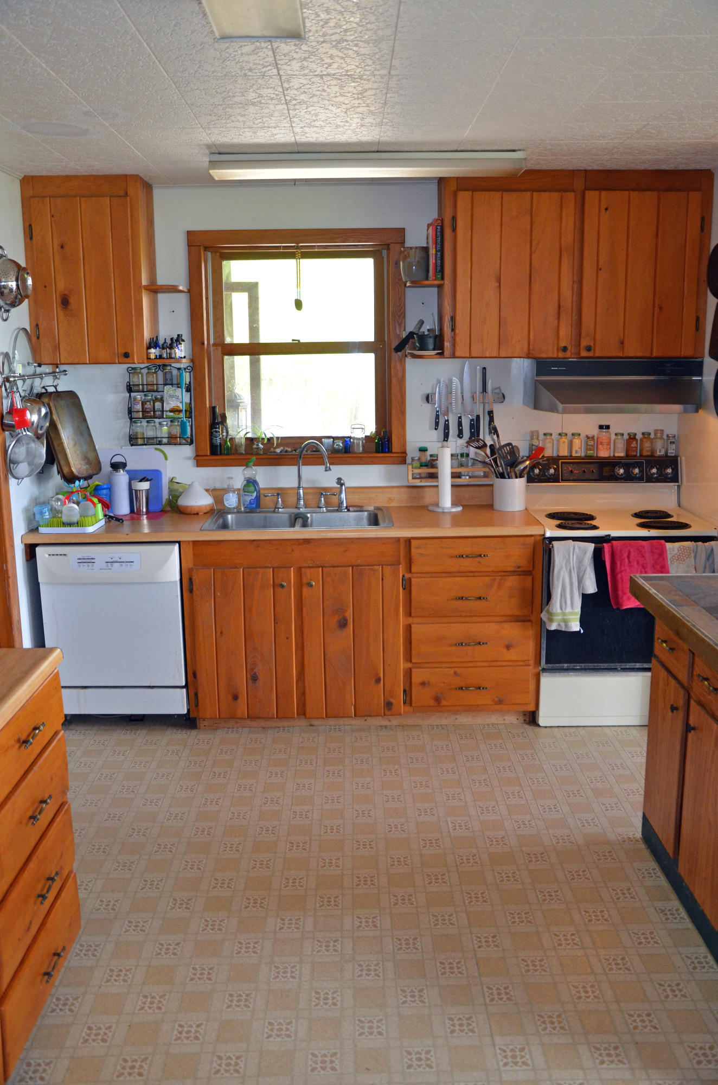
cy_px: 542
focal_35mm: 32
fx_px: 947
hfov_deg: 41.5
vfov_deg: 59.6
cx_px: 359
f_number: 3.8
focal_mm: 21
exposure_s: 1/60
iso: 800
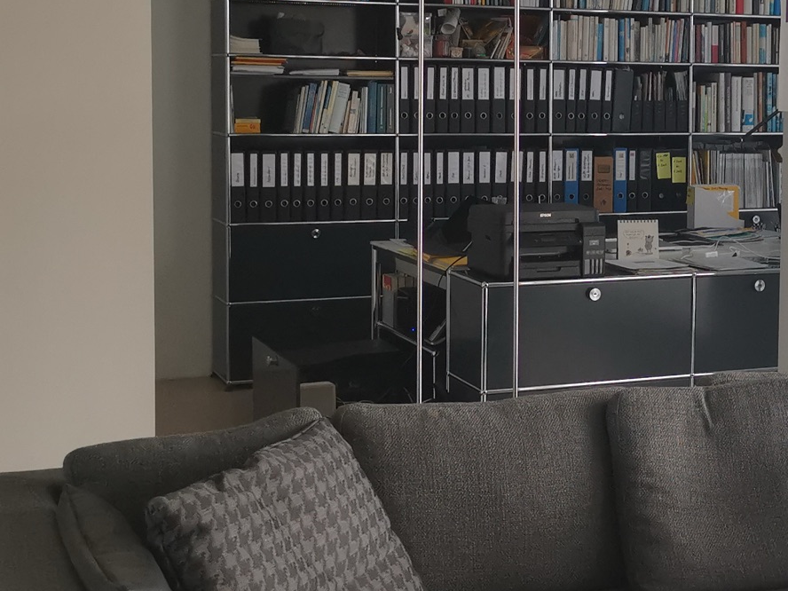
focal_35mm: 73
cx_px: 717
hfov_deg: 25.8
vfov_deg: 20.1
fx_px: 1662
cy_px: 184
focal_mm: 5.58
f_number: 1.8
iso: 160
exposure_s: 1/100
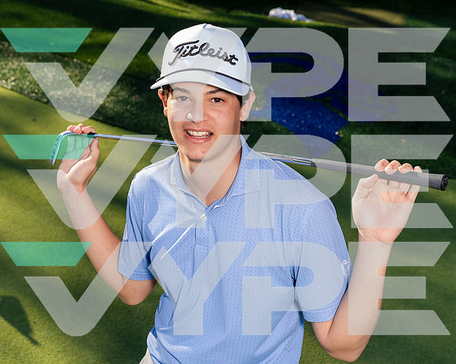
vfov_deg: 25.4
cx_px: 243
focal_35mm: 60
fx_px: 808
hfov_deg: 31.5
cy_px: 185
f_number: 7.1
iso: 250
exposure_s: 1/250
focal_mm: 50
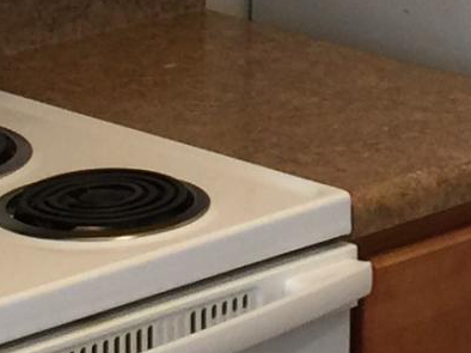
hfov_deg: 8.7
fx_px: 3005
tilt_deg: -10.2
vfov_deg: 6.6
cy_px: -211
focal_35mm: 221
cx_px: 717
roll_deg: -2.6
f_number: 2.2
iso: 40
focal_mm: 4.15
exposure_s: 1/15
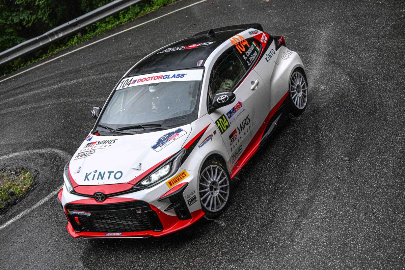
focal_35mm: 72
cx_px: 202
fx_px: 810
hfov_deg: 28.1
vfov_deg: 18.9
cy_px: 135
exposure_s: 1/1250
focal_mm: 72
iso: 2500
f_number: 3.5
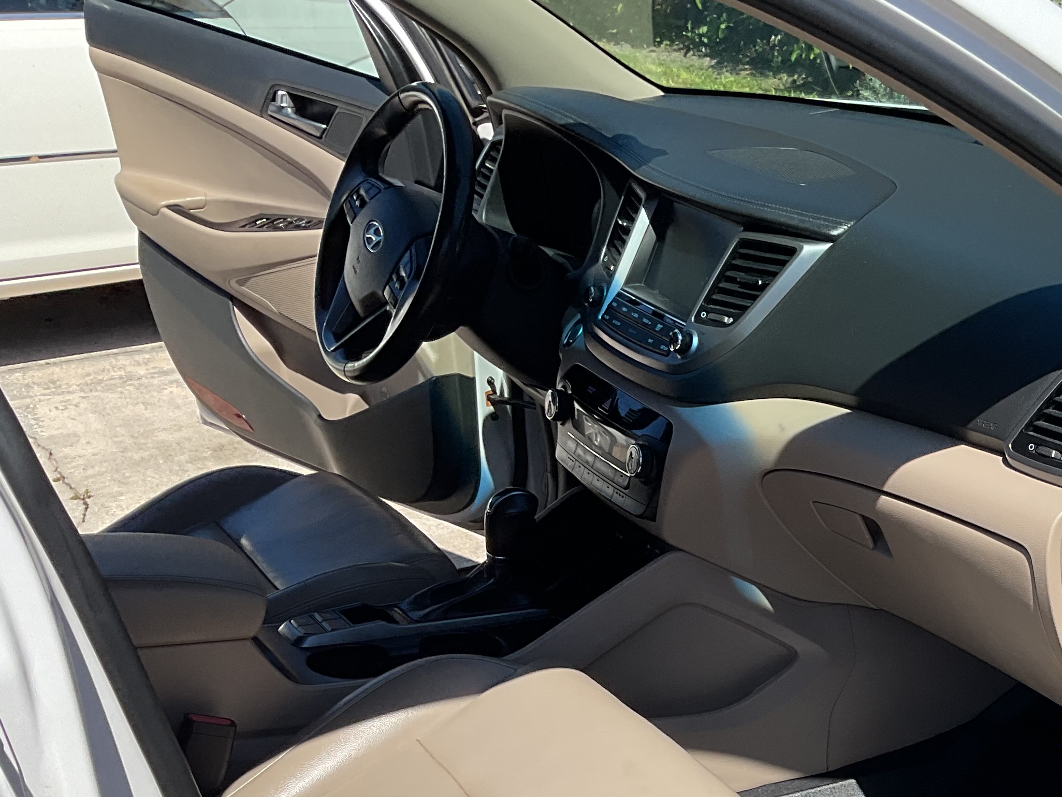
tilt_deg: -30.0
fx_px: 1749
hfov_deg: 31.6
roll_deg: +0.4
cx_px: 1021
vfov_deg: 24.7
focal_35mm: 57
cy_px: 750
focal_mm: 3
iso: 16
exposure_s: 1/1168
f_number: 1.8
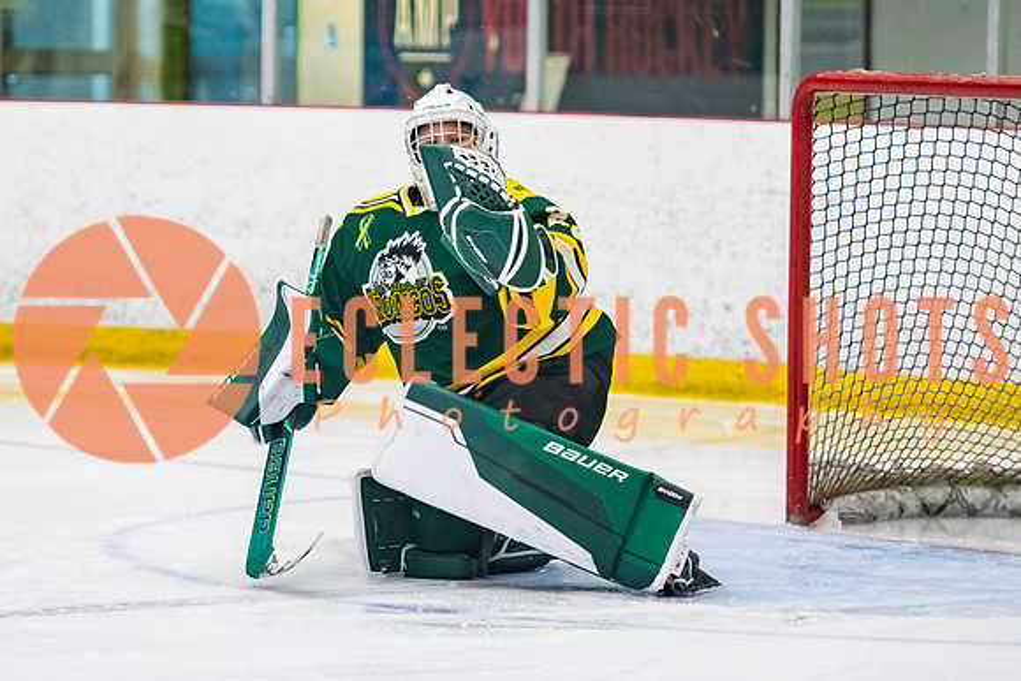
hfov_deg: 8.6
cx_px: 368
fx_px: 6806
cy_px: 240
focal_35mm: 240
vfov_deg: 5.7
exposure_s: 1/640
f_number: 3.2
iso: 2500
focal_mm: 145
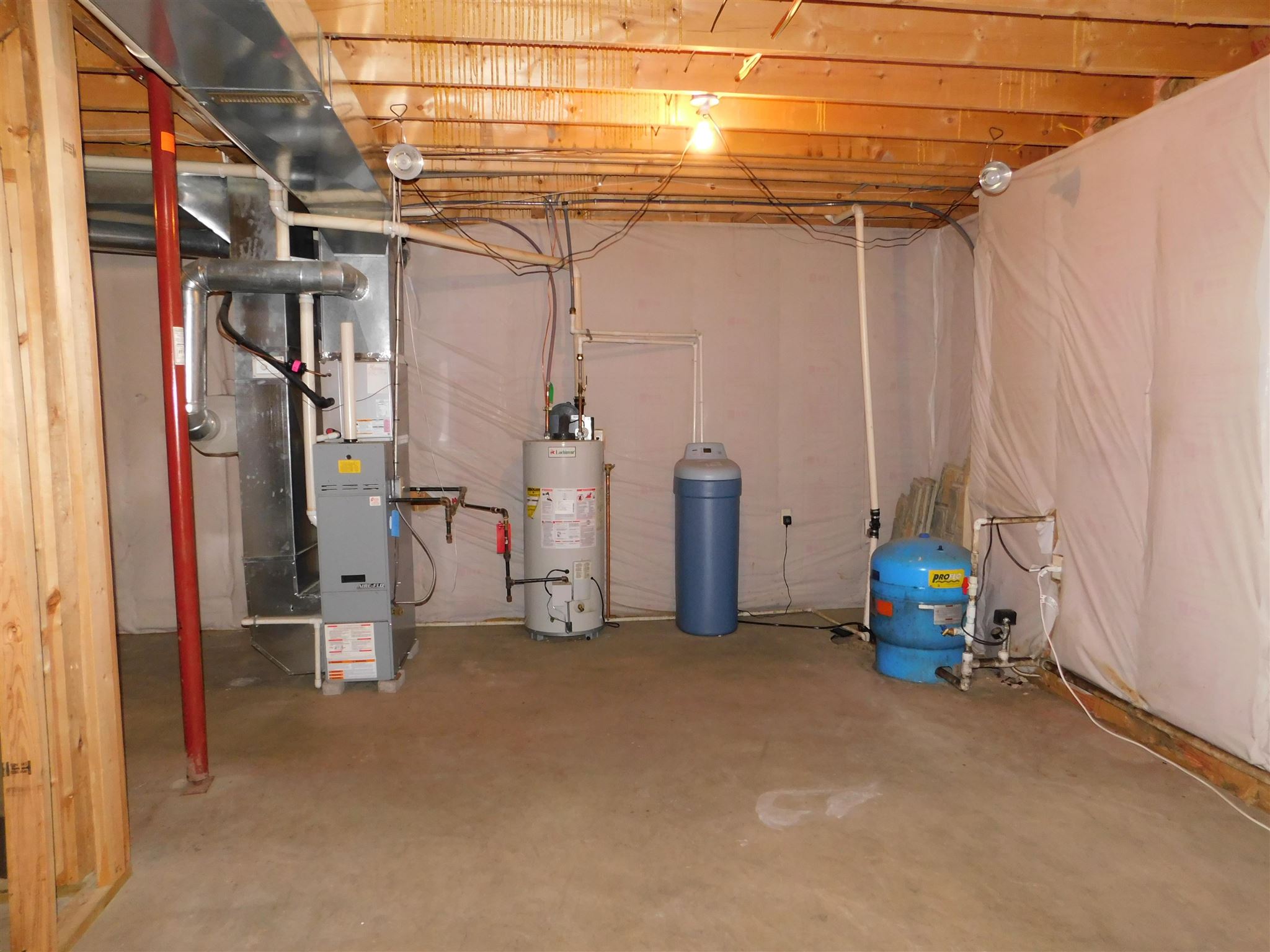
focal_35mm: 23
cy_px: 476
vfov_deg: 58.9
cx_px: 635
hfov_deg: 73.9
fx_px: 844
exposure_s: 1/30
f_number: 3
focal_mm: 4
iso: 280
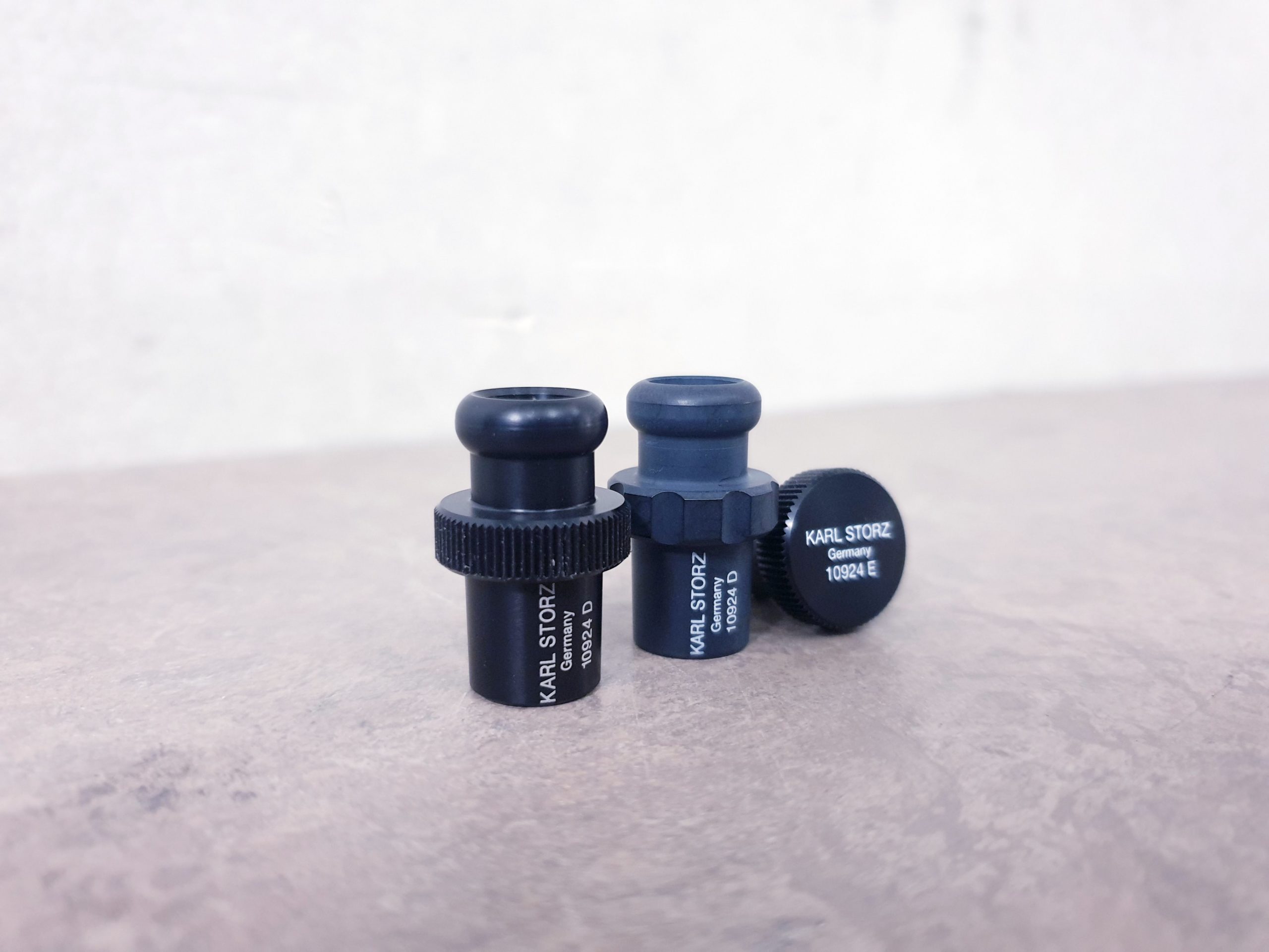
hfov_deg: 67.3
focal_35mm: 26
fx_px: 953
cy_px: 476
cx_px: 634
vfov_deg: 53.1
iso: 320
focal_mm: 4.3
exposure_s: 1/50
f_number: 1.5
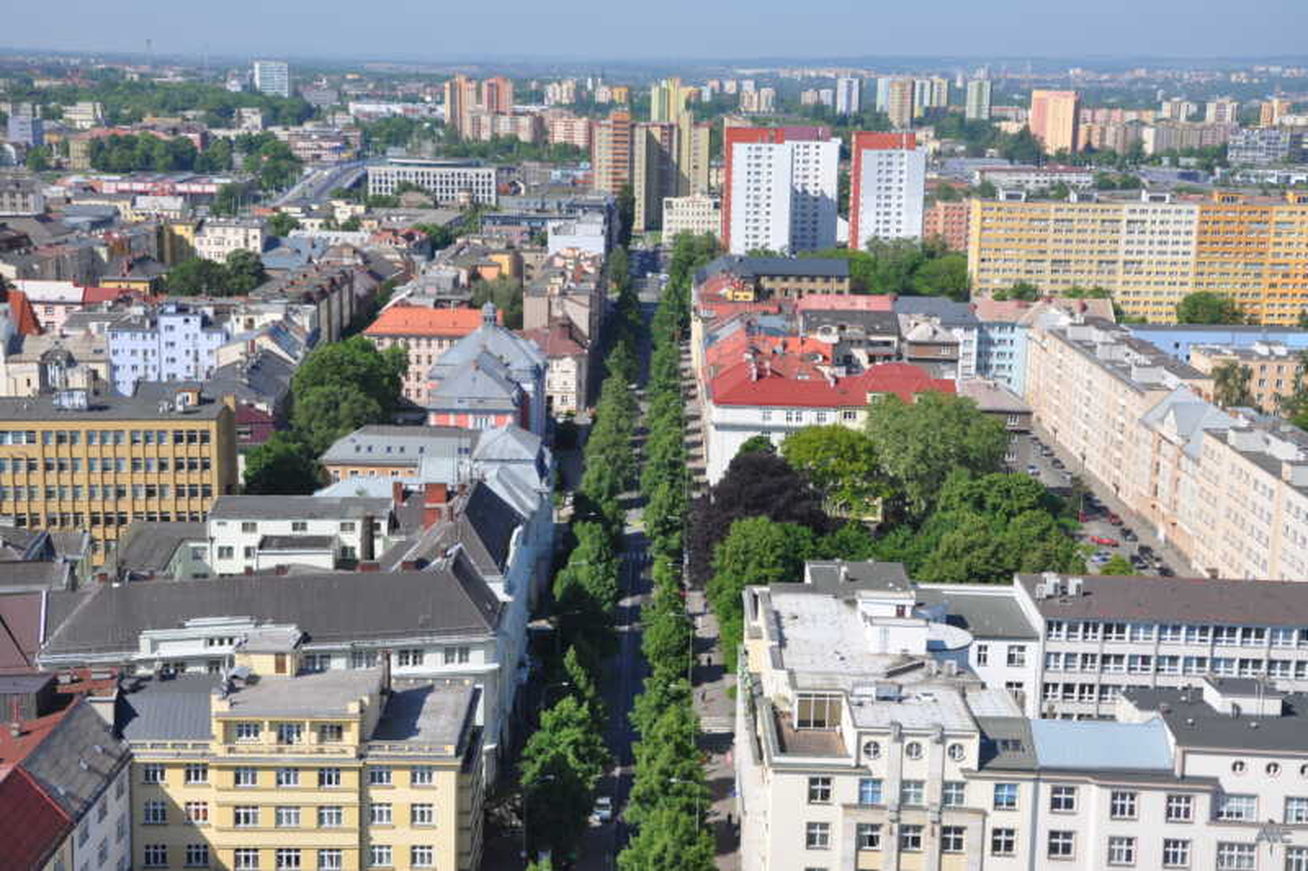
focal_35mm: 51
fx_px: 1852
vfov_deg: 26.5
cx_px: 654
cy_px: 436
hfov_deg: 38.9
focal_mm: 34
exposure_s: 1/400
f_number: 10
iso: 200
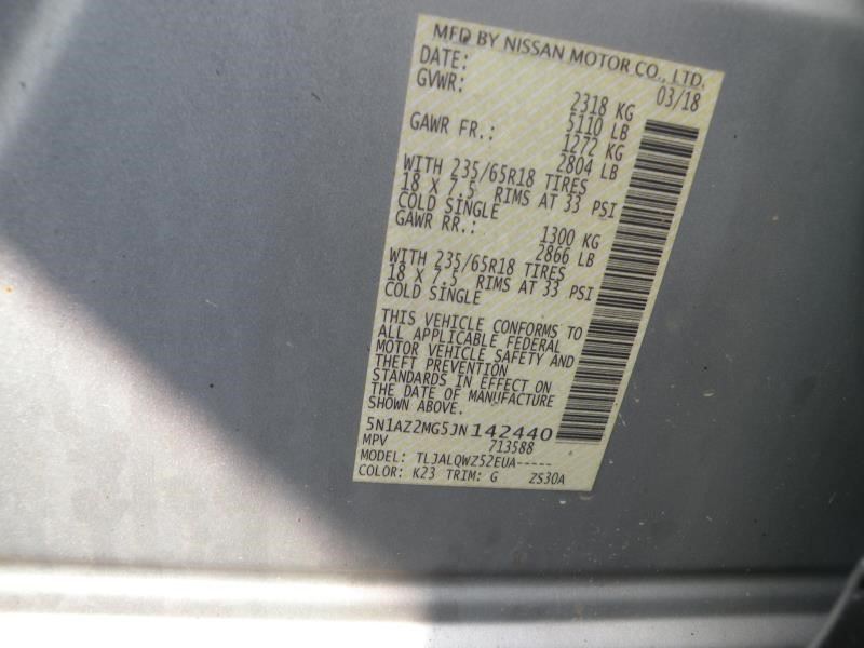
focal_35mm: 27
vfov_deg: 51.4
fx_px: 674
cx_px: 432
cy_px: 324
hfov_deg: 65.3
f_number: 2.8
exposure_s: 1/59.7
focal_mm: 4.7
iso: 120
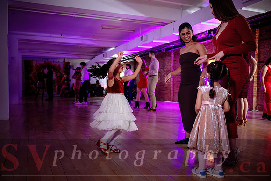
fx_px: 238
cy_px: 100
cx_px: 120
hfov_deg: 59.2
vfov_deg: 41.6
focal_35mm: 32
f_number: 2
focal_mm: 28
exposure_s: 1/200
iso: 1600
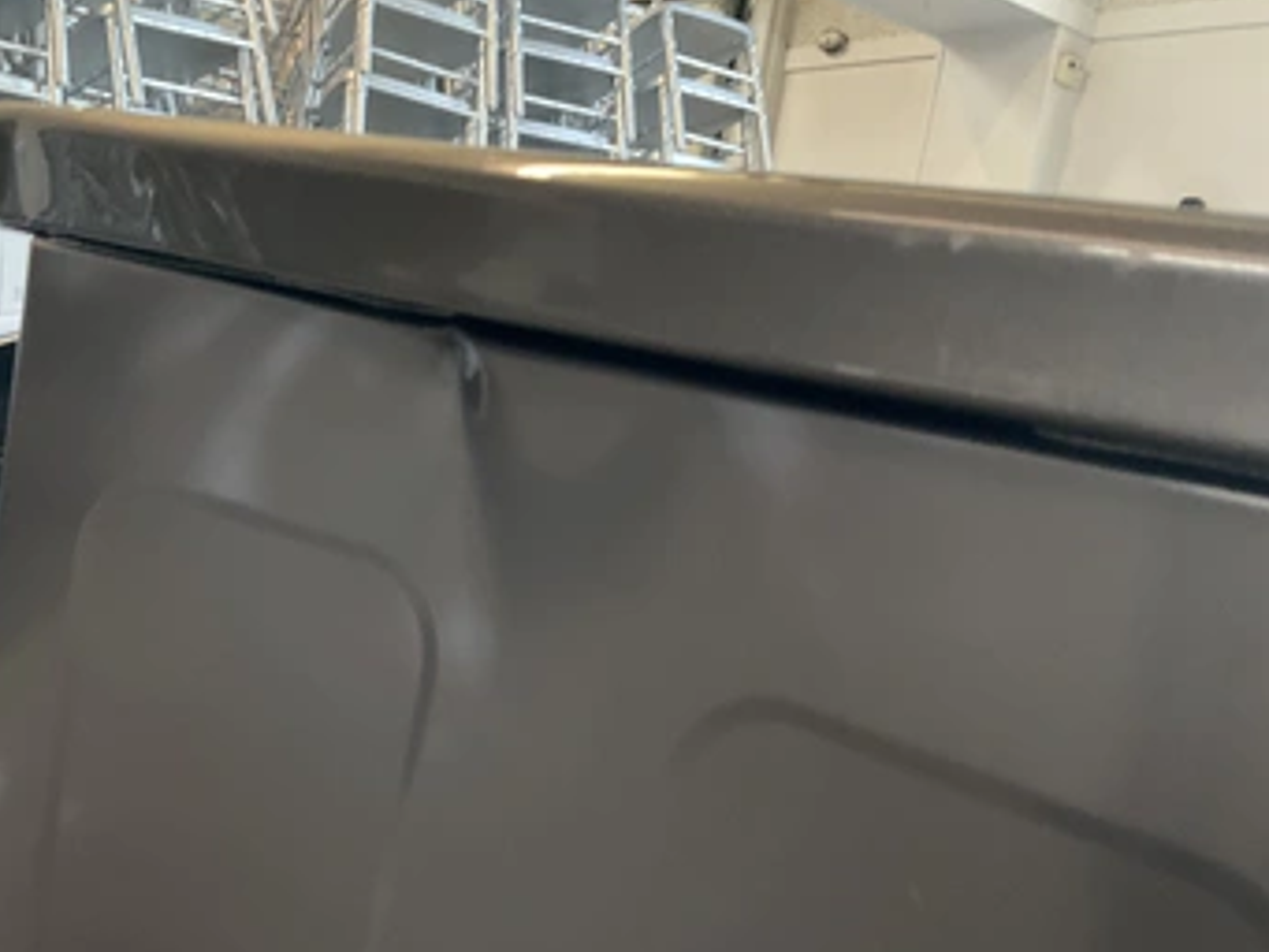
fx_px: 1247
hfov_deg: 53.7
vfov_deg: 41.8
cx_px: 532
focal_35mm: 34
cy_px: 532
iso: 320
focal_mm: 3
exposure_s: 1/30
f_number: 1.8
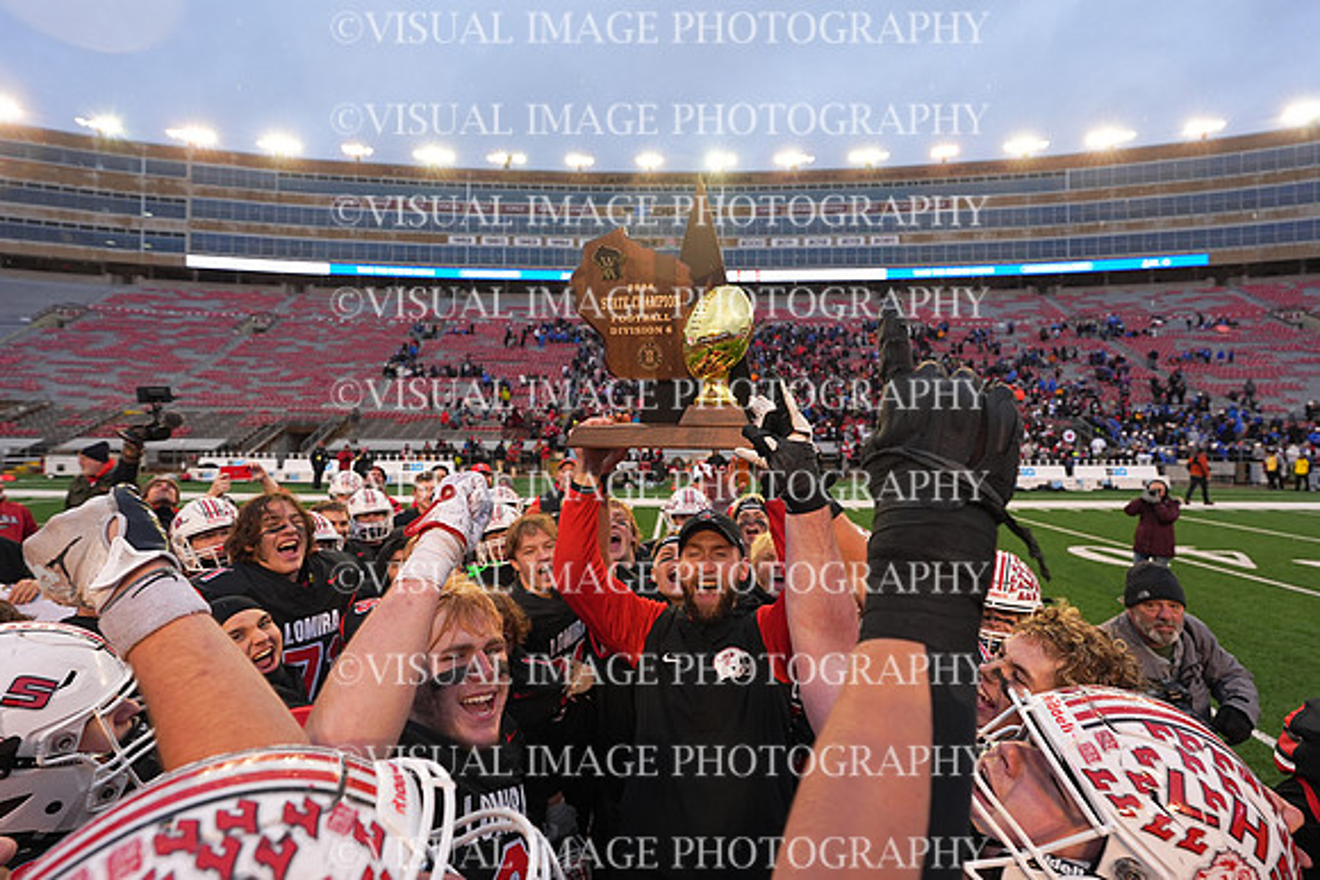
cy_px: 440
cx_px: 660
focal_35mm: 16
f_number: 4
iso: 800
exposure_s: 1/800
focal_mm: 16
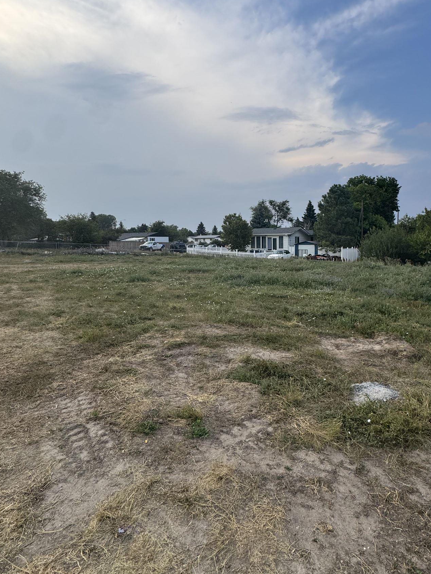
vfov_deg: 84.4
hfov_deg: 67.7
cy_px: 256
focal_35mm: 19
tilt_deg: -2.1
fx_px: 316
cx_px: 266
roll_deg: +1.3
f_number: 2.2
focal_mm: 2.22
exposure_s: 1/821
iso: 40
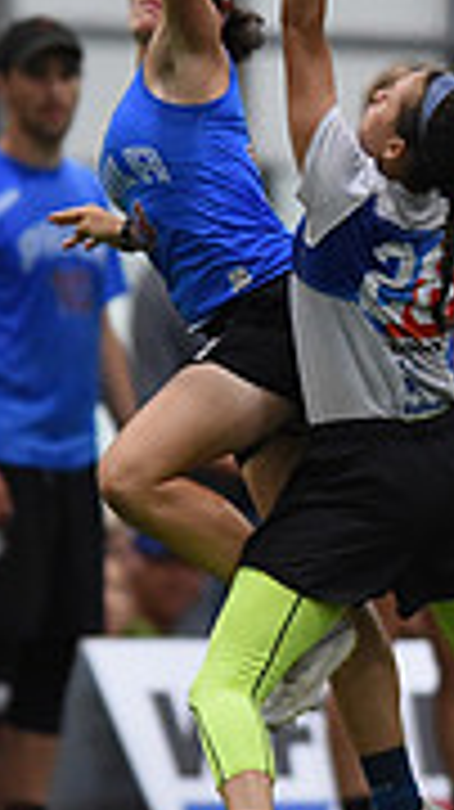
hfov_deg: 0.9
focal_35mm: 1349
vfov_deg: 1.6
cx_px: 315
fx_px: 28925
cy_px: 232
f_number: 2.8
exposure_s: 1/640
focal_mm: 400
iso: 10000
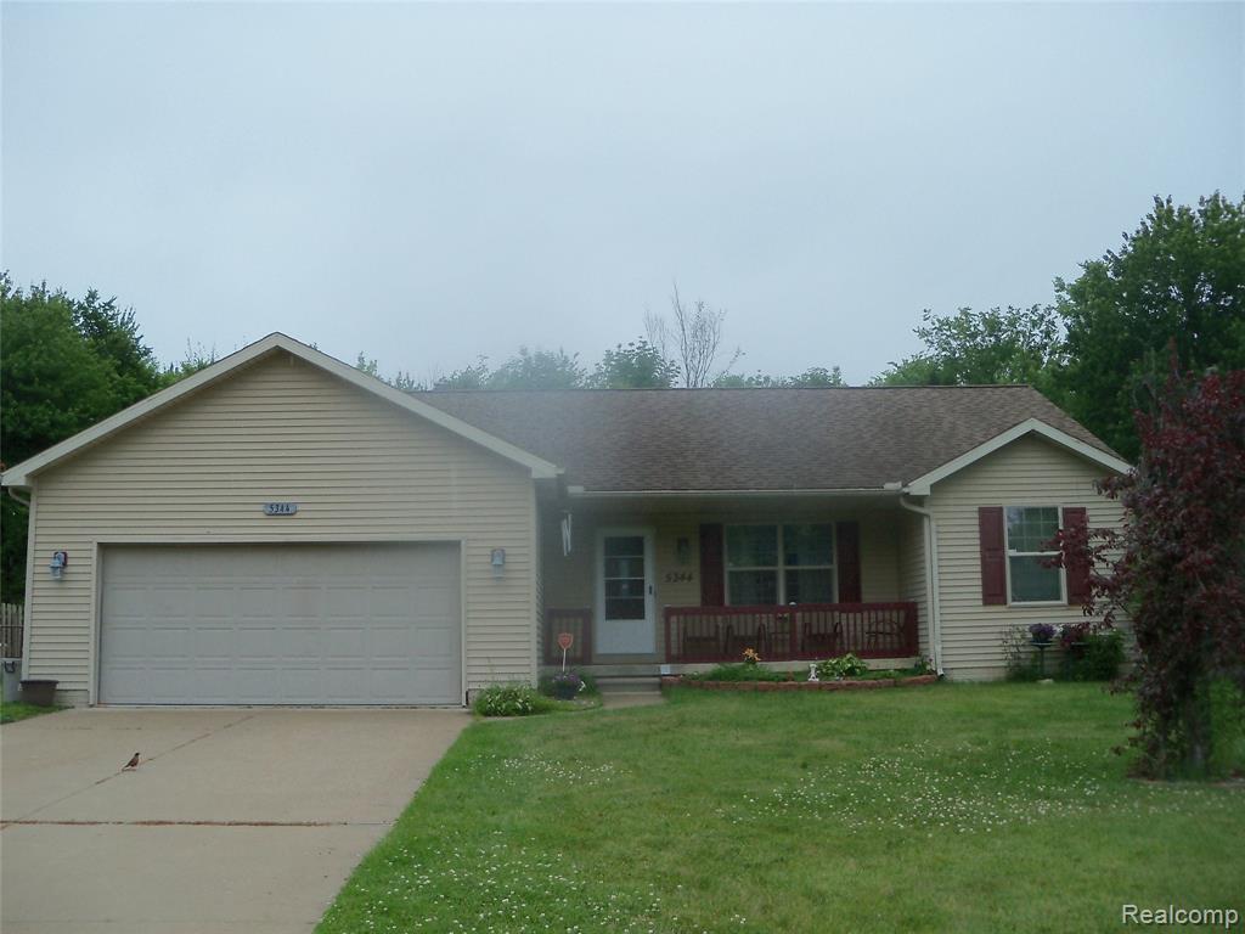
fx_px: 1259
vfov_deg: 40.7
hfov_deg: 52.6
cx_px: 622
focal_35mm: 35
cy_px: 467
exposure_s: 1/400
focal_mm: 6.2
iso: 160
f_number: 3.5
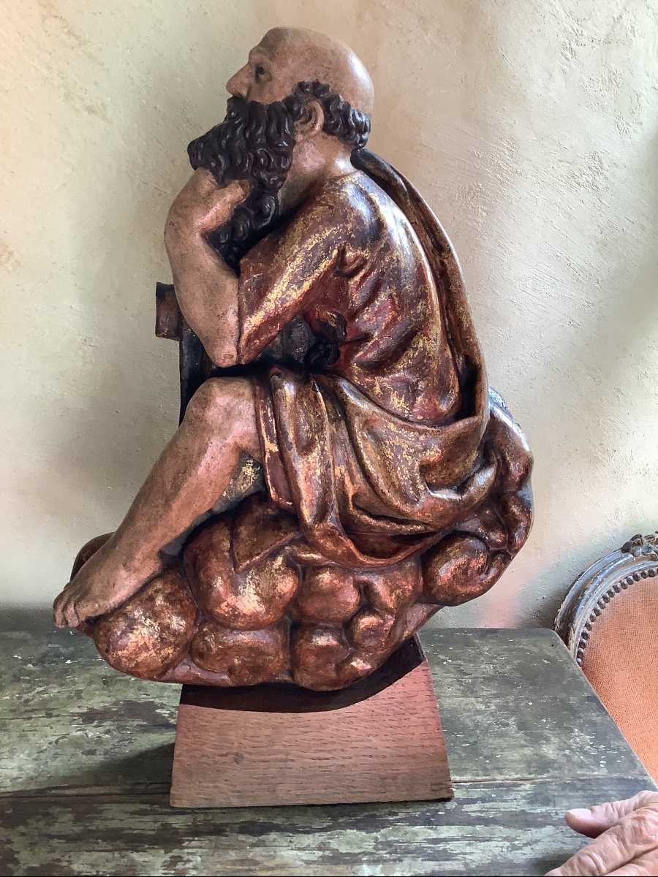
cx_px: 329
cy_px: 438
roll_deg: -0.9
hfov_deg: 45.4
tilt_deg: -18.8
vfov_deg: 58.4
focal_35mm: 31
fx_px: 786
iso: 100
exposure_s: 1/60
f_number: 2.4
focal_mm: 3.3
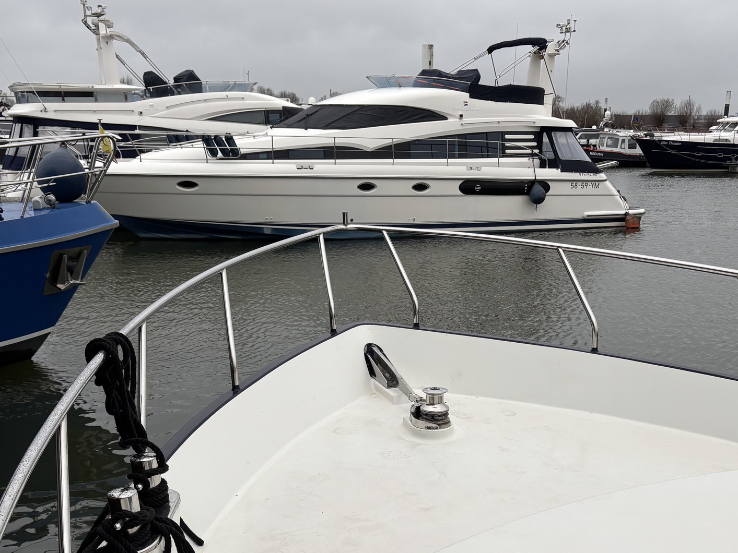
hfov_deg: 41.2
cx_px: 413
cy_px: 481
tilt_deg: -20.3
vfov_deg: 30.4
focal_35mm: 46
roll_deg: +0.0
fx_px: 981
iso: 50
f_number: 1.6
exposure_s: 1/358
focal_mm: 5.96
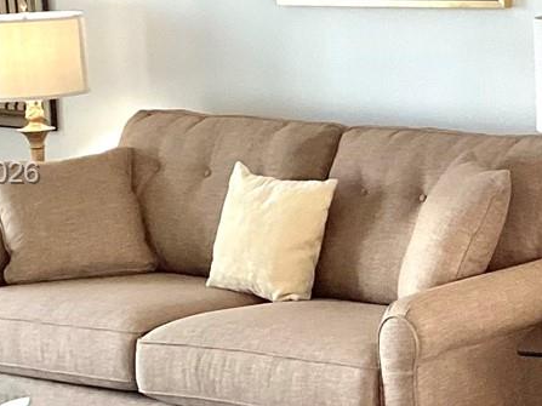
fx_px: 1738
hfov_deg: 17.0
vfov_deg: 13.3
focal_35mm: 111
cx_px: 632
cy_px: 175
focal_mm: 3.3
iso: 125
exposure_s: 1/60
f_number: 2.4
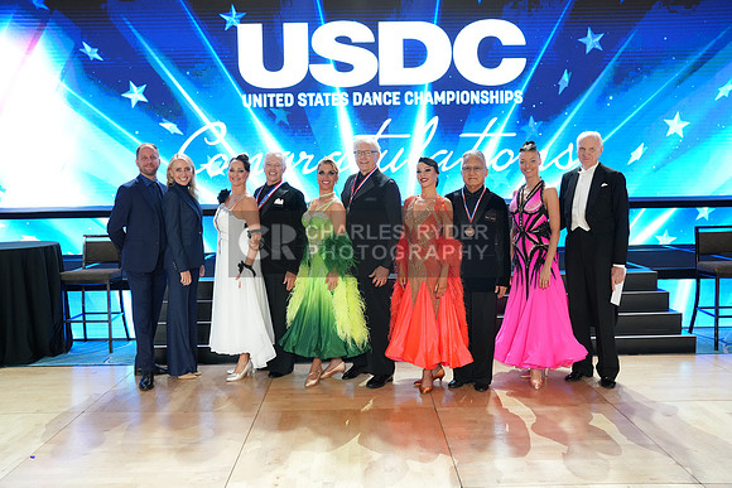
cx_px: 366
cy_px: 244
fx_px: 667
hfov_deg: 57.5
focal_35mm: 33
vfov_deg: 40.2
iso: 3200
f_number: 5
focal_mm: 32.8
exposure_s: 1/400
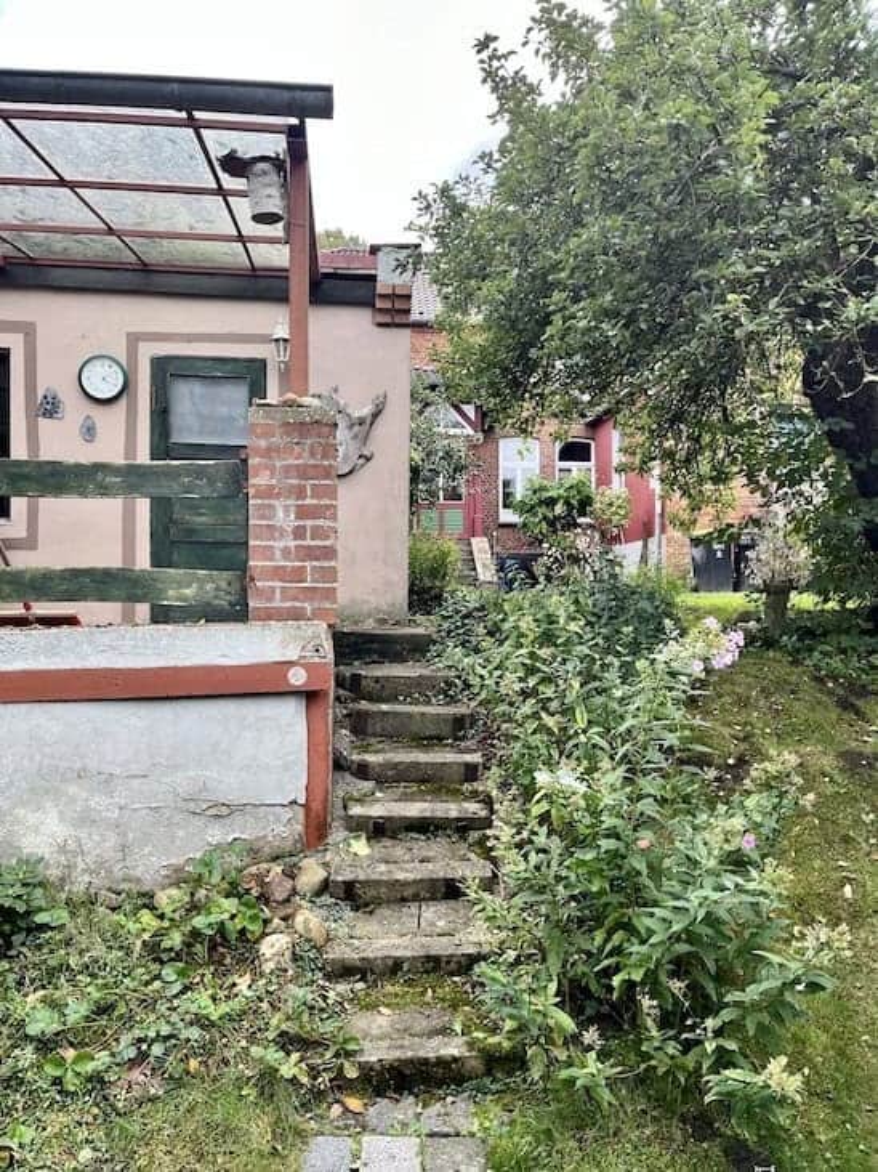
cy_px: 586
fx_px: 880
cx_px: 439
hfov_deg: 53.0
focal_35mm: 26
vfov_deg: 67.3
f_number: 1.6
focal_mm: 5.1
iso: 40
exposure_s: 1/216
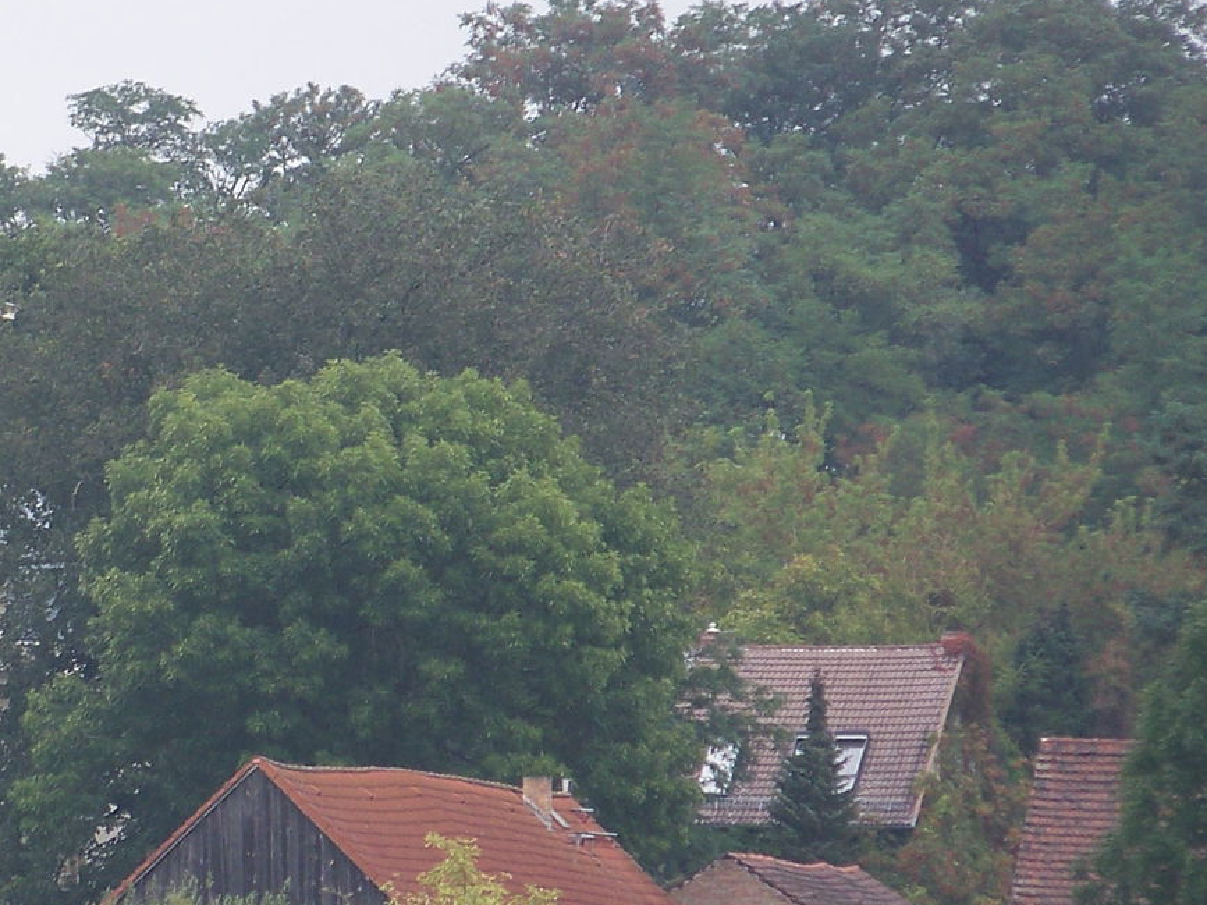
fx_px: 23080
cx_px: 0
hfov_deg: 3.0
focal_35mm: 662
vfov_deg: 2.2
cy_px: 404
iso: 64
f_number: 4
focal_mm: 49.7
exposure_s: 1/80
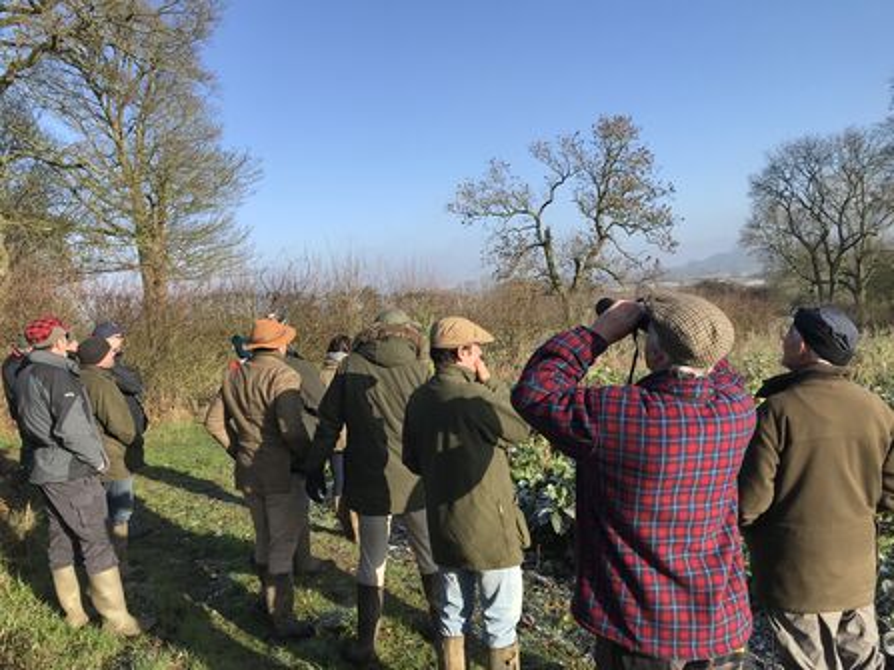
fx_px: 723
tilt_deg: -2.1
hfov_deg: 63.5
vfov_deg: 49.7
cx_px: 447
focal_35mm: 28
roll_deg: +6.4
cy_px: 335
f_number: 1.8
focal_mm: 3.99
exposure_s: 1/1429
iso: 20
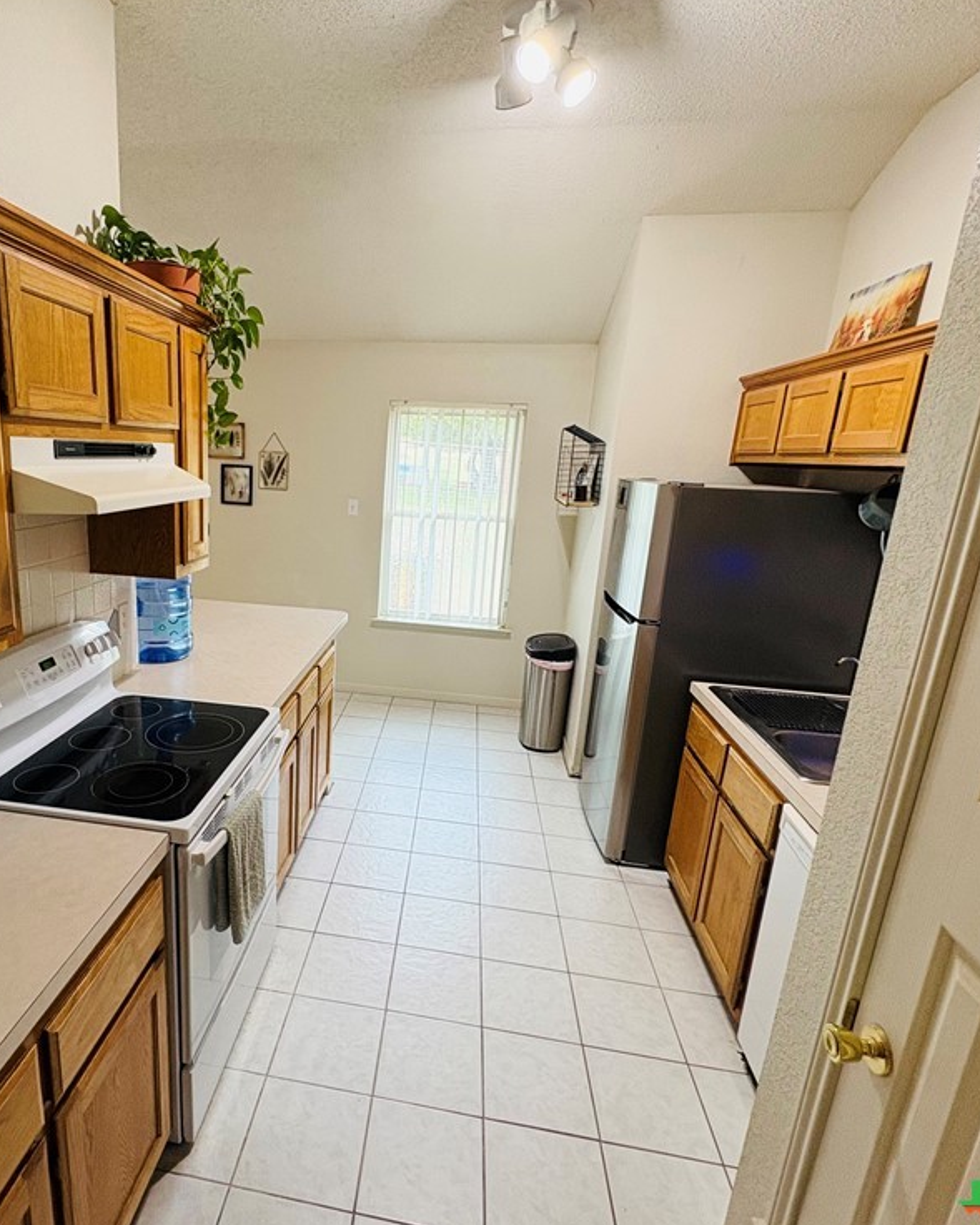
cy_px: 622
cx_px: 349
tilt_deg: -14.4
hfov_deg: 69.4
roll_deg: -2.2
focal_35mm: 19
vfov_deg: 83.3
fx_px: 689
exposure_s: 1/60
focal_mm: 2.22
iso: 160
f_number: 2.2
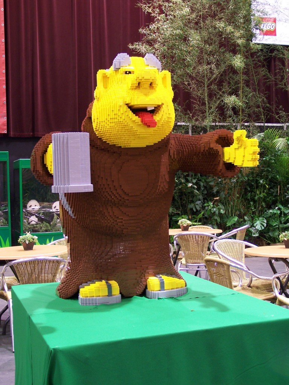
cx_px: 144
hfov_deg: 26.1
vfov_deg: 34.3
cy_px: 192
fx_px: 623
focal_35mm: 56
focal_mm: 9.3
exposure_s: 1/2
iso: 80
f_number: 3.1
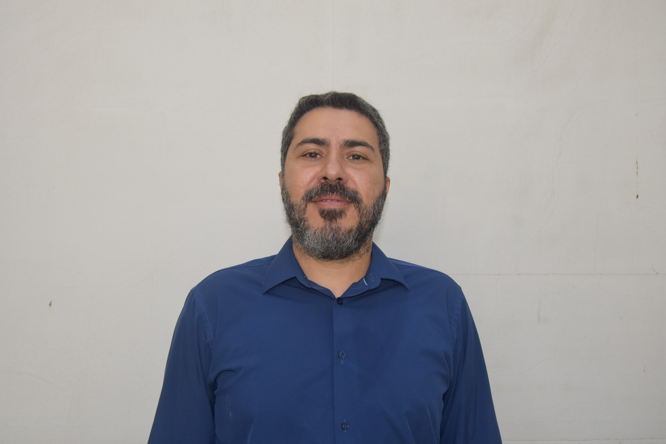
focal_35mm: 33
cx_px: 333
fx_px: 610
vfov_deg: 40.0
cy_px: 222
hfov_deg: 57.2
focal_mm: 22
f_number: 5.6
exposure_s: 1/125
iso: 110
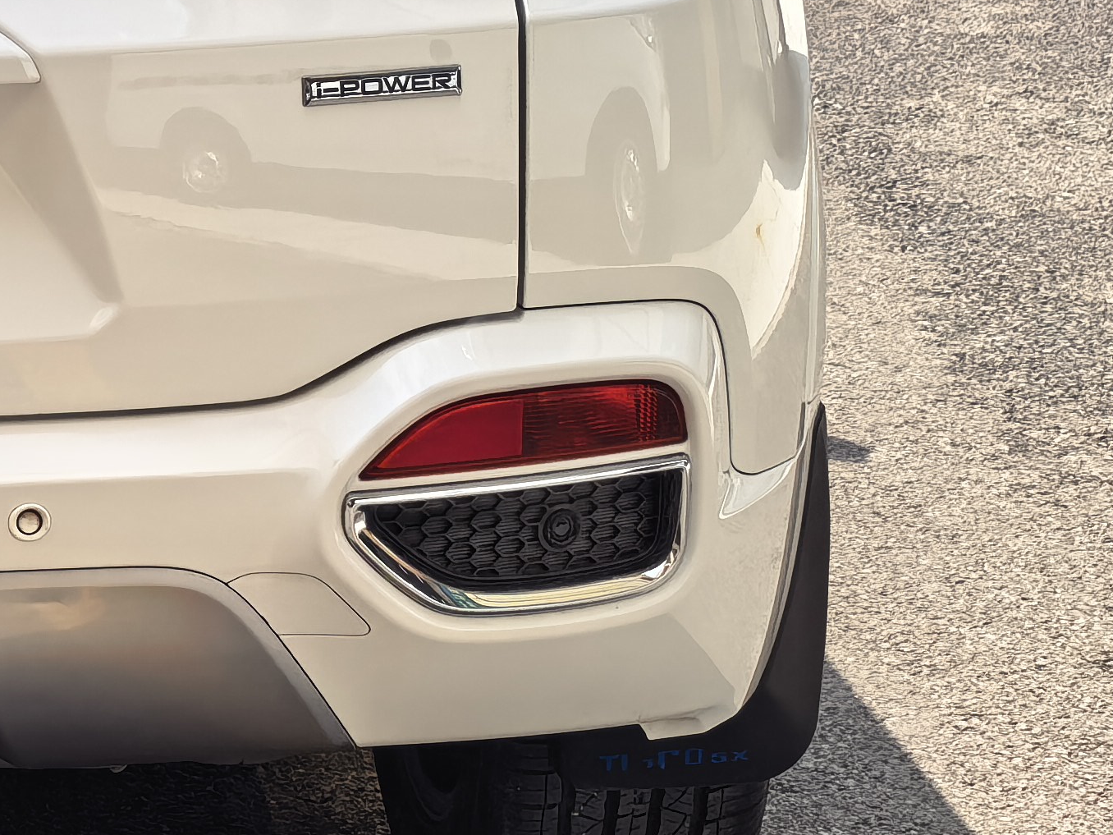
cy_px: -65
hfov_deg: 13.0
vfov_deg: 10.1
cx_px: -437
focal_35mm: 145
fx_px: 4662
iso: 50
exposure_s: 1/5000
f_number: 2
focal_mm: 6.98
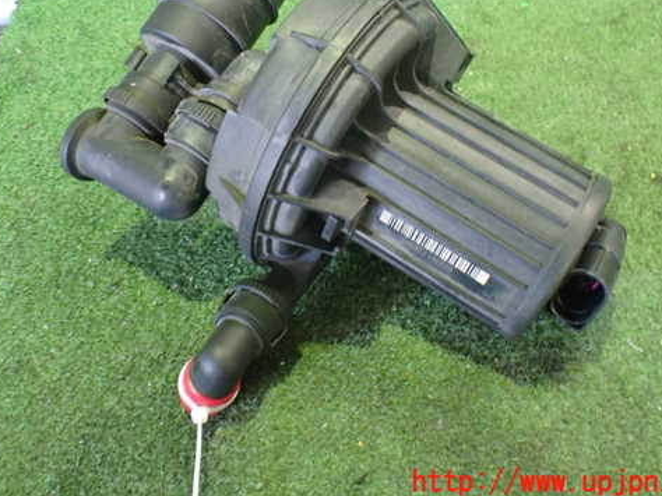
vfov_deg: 37.5
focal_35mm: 38
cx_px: 309
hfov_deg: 49.0
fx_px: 726
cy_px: 186
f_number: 2.3
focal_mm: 5.4
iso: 1000
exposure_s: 1/30
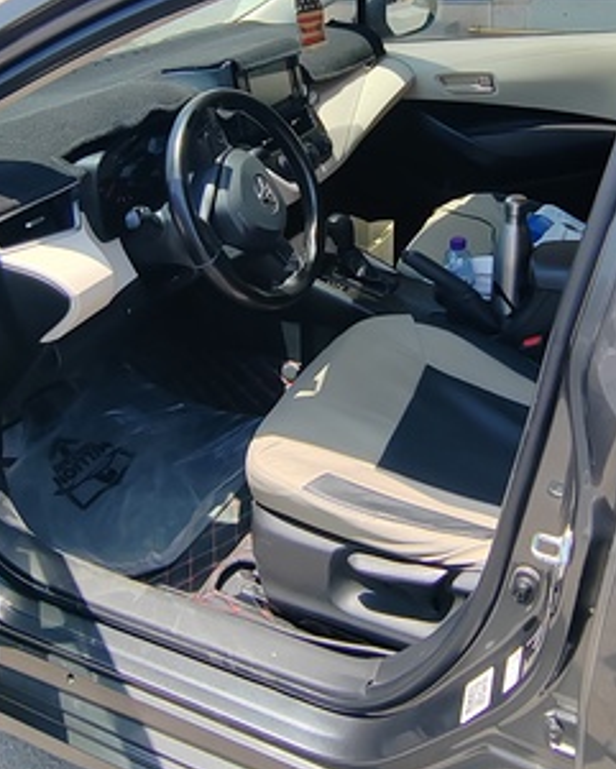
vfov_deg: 44.5
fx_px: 911
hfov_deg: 37.3
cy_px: 208
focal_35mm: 40
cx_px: 344
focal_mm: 2.16
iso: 100
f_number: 2.2
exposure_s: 1/950
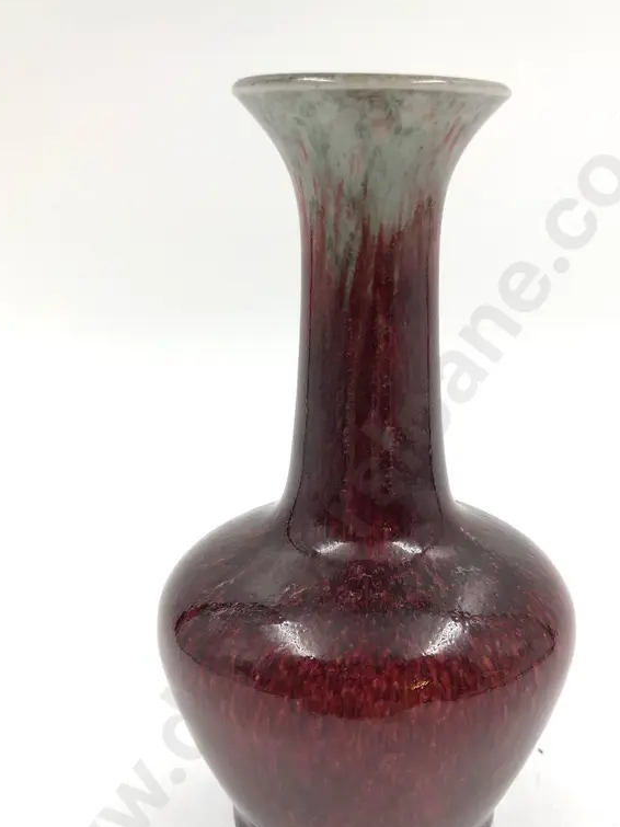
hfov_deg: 37.6
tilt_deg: -19.4
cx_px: 358
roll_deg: -0.5
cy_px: 506
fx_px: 908
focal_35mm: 38
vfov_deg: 48.6
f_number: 1.8
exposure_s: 1/239
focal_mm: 3.99
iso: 20
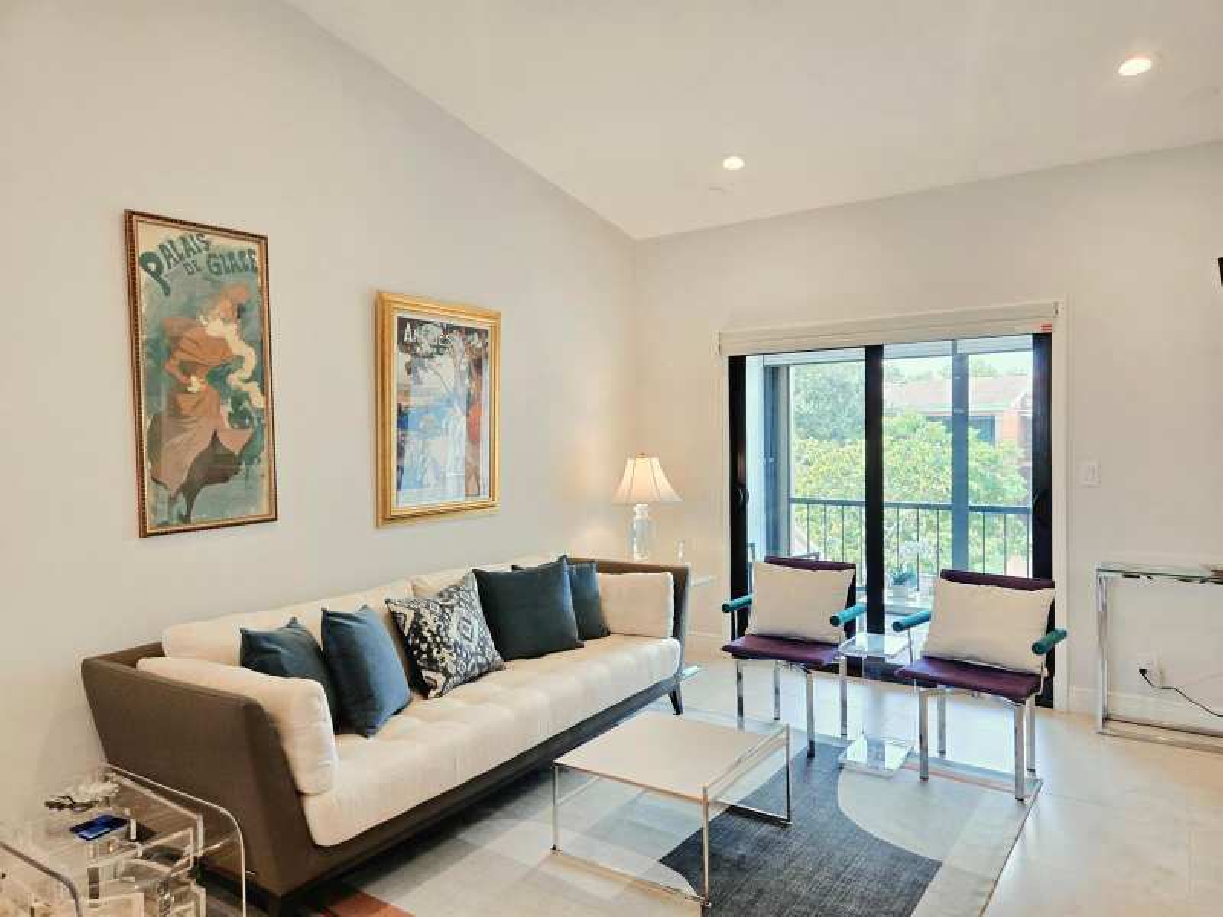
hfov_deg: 73.9
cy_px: 458
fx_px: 813
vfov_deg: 58.9
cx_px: 612
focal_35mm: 23
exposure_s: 1/120
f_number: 1.8
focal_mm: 5.4
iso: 160
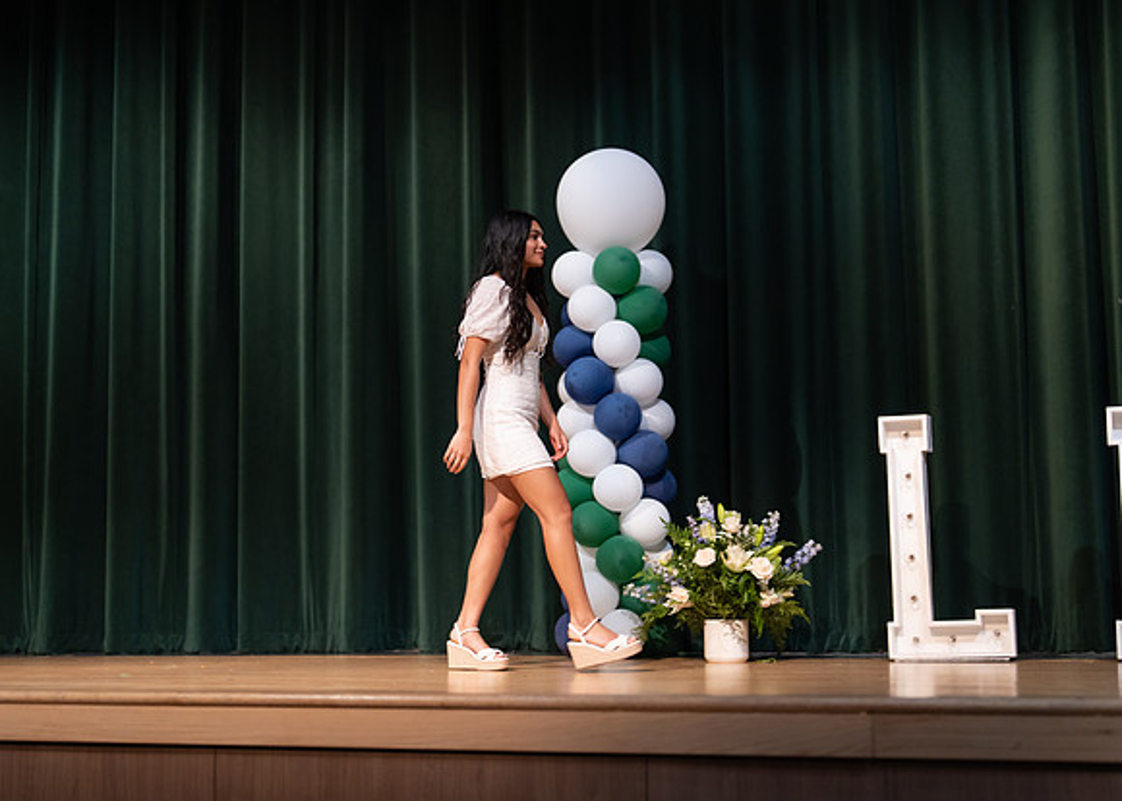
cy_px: 400
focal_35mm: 57
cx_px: 561
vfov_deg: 24.9
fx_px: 1815
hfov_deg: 34.4
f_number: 1.2
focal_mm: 50
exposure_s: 1/320
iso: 640
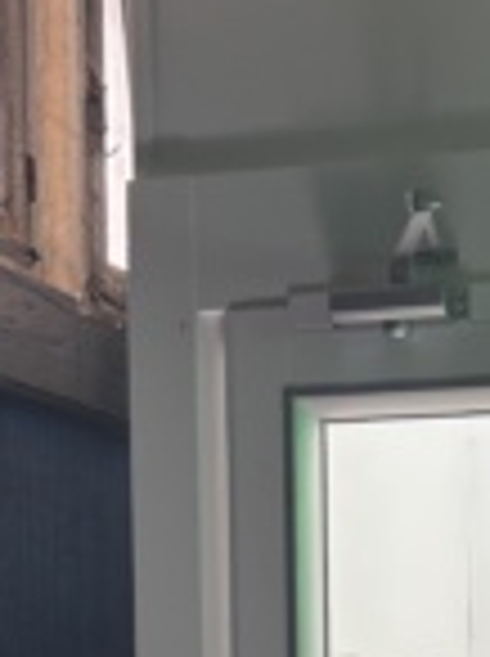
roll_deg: +0.4
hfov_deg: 13.6
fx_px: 2025
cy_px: 796
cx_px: 517
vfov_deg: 17.5
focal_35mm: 107
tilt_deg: -3.4
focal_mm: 5.96
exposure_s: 1/119
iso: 64
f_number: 1.6
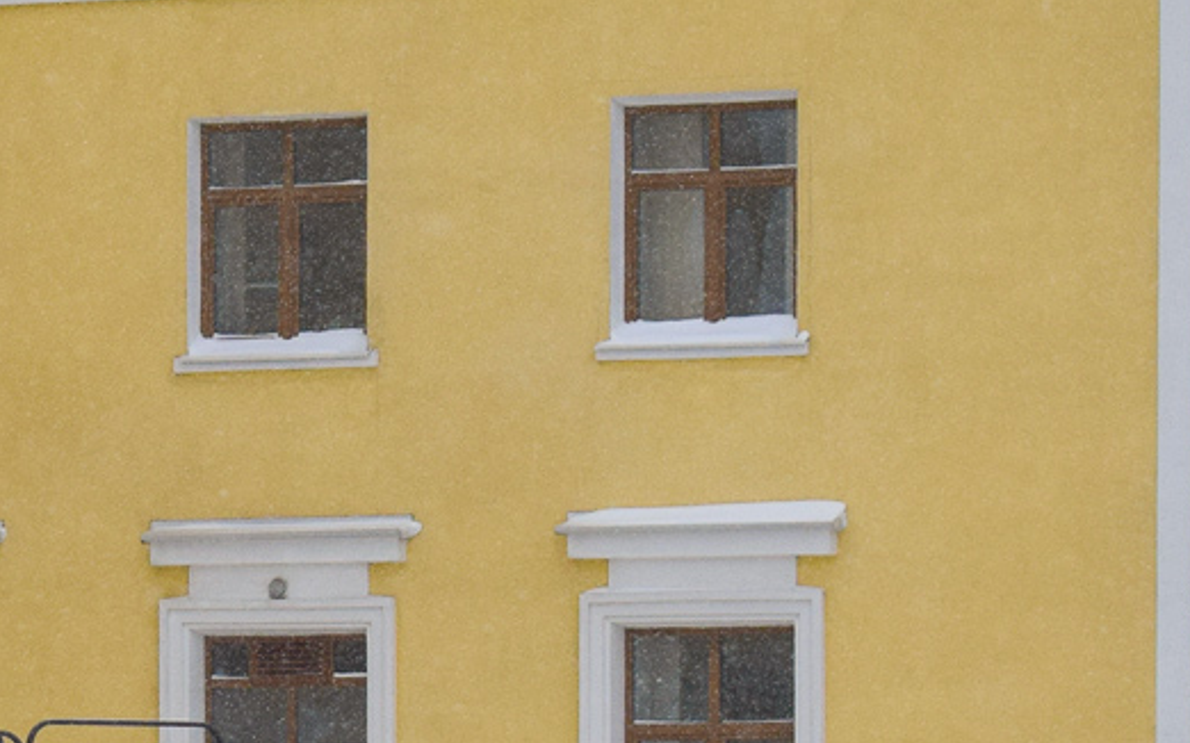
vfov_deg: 6.7
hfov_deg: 10.8
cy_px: 871
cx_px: -23
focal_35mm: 193
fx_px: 6263
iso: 400
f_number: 5.6
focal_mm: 55
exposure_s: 1/800
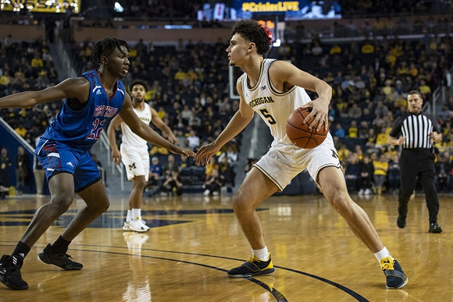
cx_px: 263
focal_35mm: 81
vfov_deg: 16.8
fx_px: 1022
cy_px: 137
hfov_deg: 25.0
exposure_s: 1/1000
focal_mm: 70
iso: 1600
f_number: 2.8
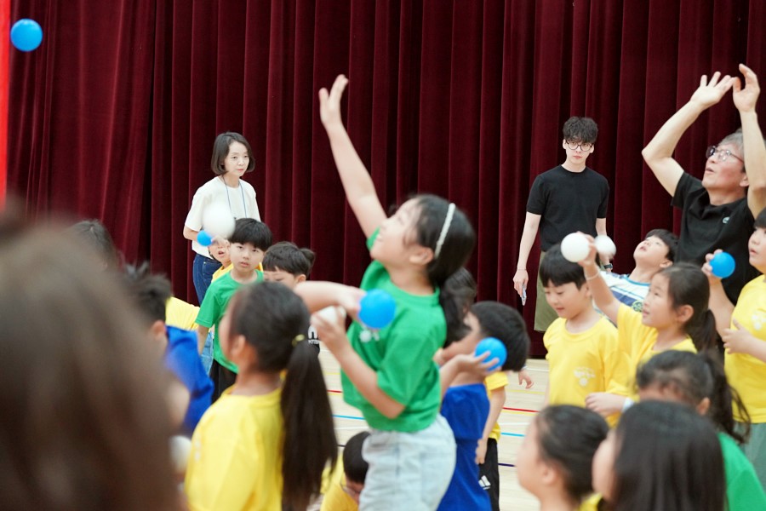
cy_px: 256
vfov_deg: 19.5
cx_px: 383
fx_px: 1489
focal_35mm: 70
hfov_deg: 28.8
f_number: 4
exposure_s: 1/160
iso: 4000
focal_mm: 70
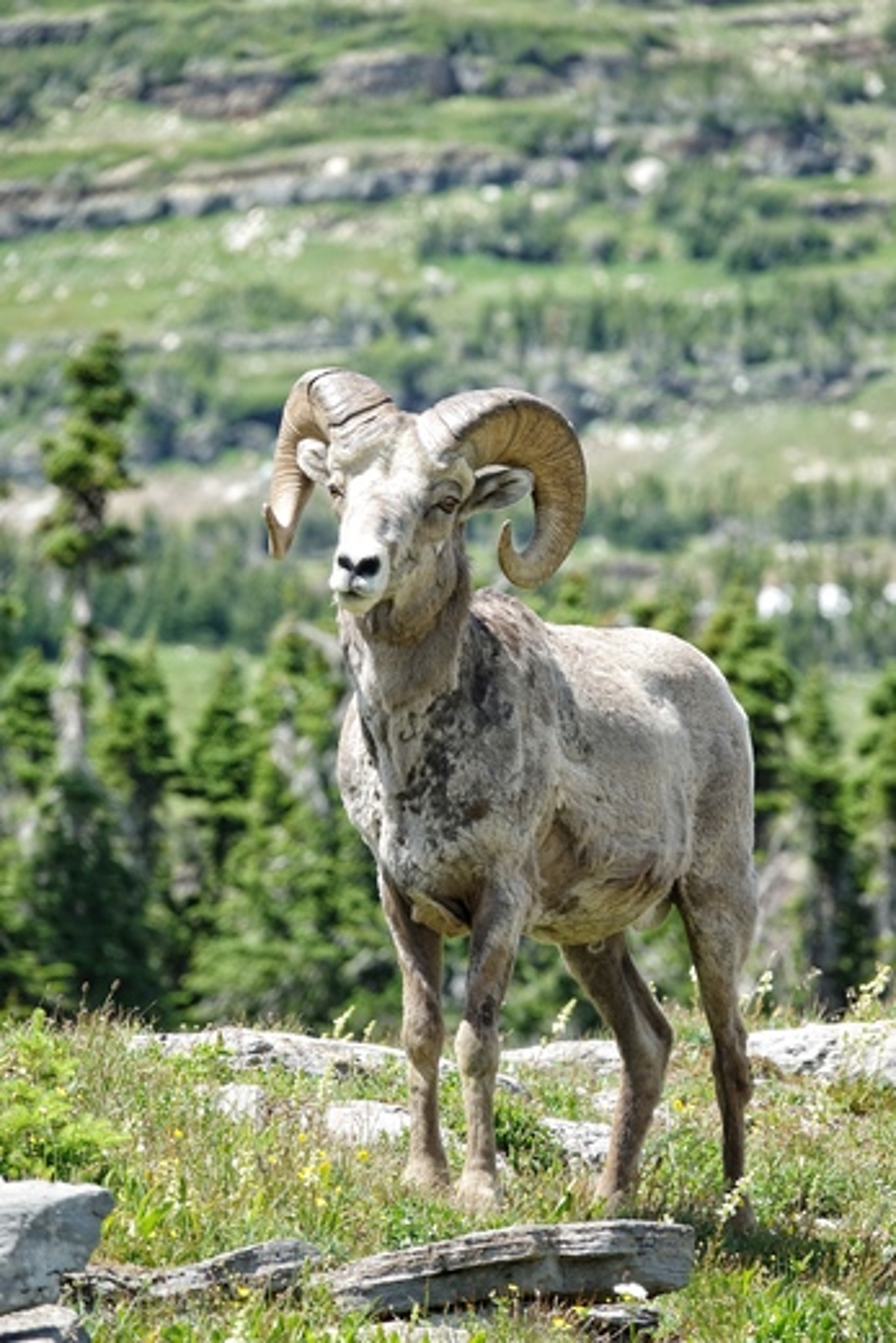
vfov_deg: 6.2
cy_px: 672
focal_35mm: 330
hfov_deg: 4.2
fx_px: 12311
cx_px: 448
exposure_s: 1/320
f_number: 4
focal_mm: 120.91
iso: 100
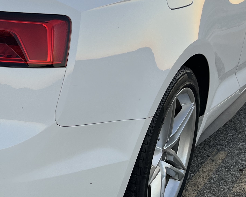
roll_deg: -4.8
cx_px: 2
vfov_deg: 21.4
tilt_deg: -16.0
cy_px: 51
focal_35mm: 71
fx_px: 517
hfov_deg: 25.5
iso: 50
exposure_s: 1/376
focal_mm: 5.1
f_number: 1.6
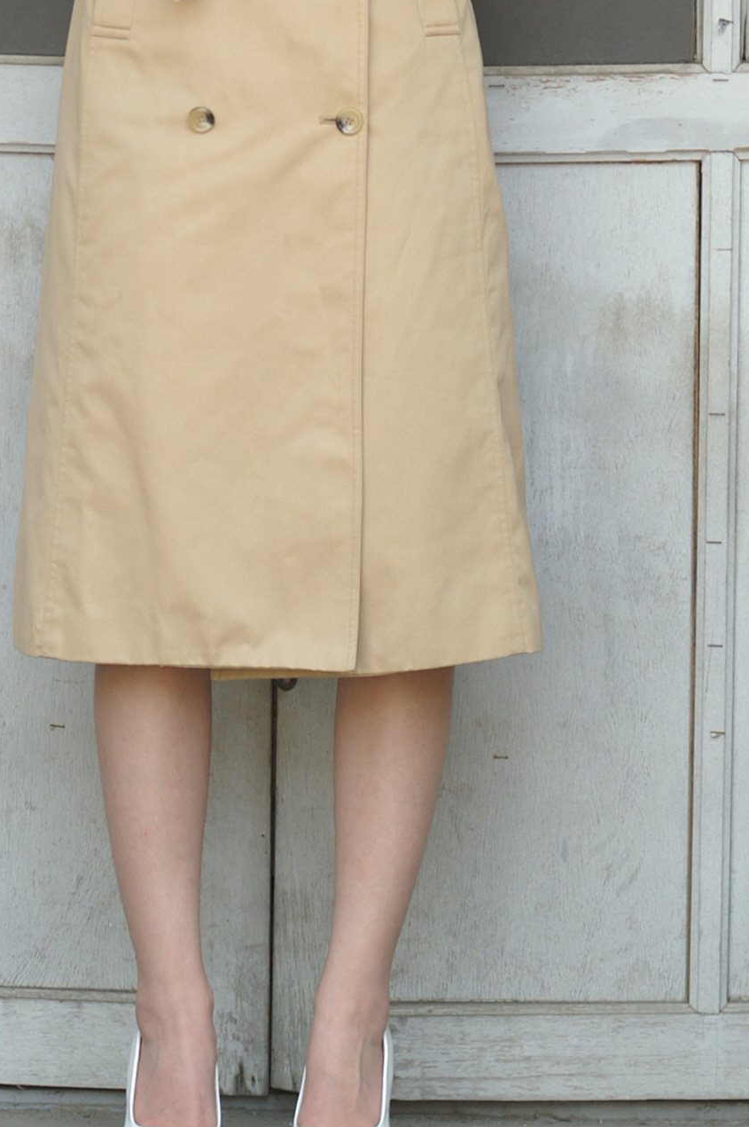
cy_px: -1
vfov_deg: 7.2
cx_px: 278
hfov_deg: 4.8
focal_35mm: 284
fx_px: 8879
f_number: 5.6
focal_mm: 80
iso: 200
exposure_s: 1/100
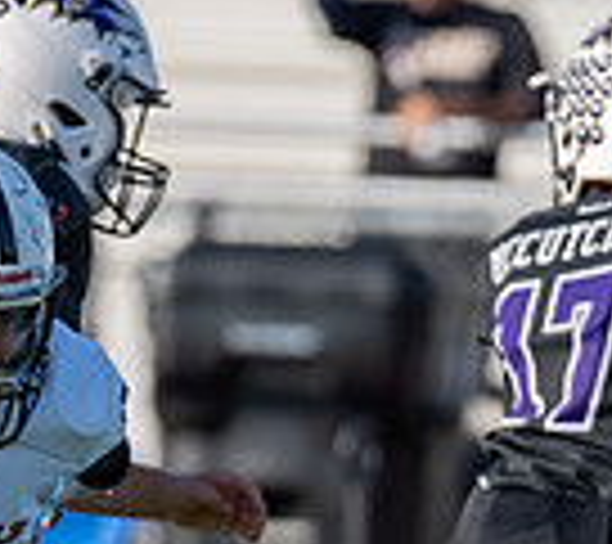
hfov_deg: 1.2
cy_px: 711
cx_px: 334
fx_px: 30442
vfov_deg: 1.0
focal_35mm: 1608
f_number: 2.8
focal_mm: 200
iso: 100
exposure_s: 1/1600
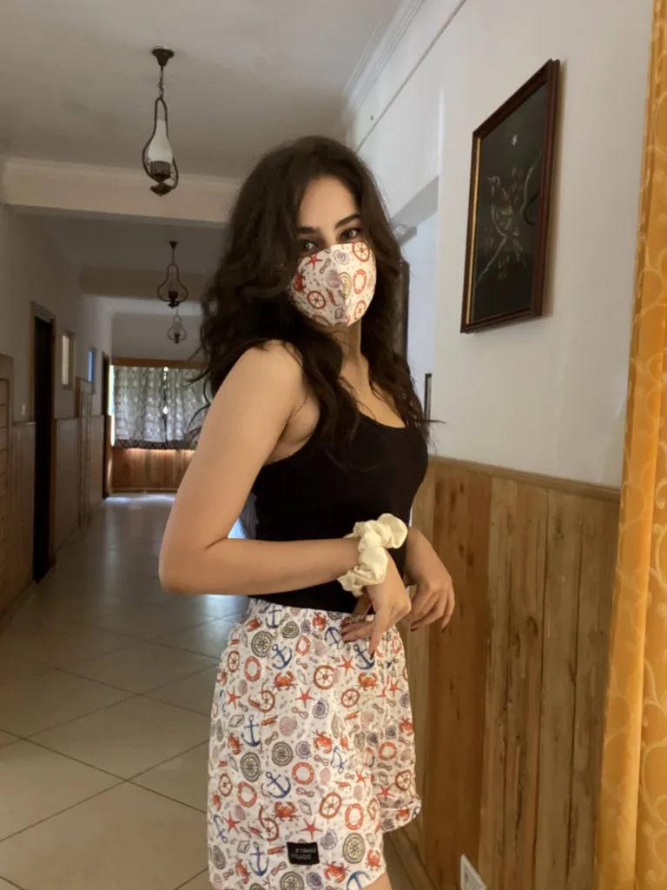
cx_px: 334
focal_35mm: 30
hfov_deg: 46.8
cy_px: 445
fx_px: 771
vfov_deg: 60.0
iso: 500
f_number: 2.2
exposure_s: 1/25
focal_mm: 2.71
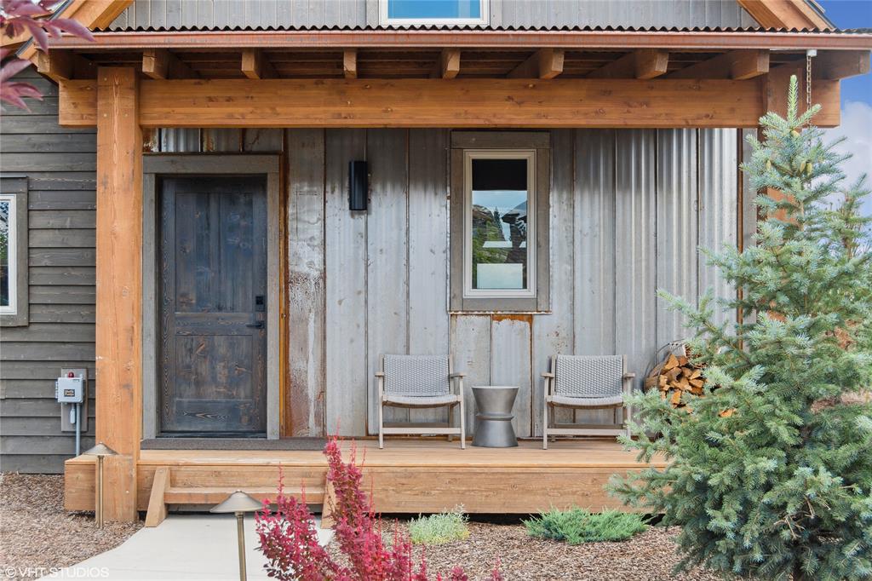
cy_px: 290
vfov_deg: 29.2
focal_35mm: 46
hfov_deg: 42.8
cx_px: 436
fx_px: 1114
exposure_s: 1/200
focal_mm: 31
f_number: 6.3
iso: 200
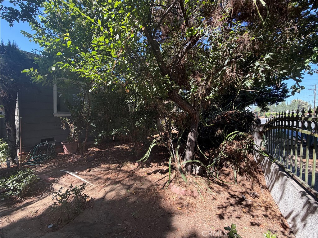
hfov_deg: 102.1
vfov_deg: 85.7
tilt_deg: -2.1
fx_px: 129
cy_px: 119
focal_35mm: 14
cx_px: 159
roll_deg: -0.8
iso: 50
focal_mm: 2.22
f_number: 2.2
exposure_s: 1/214
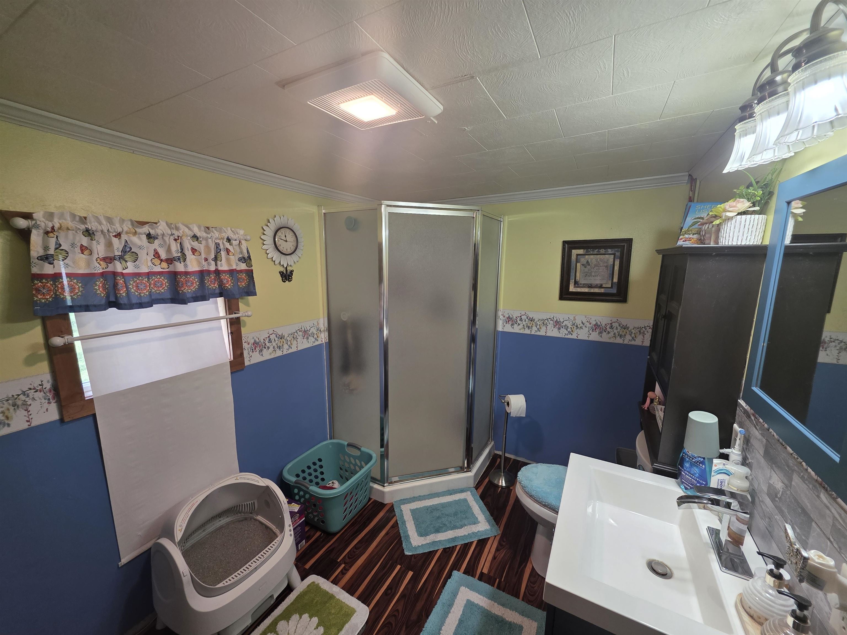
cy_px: 318
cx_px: 424
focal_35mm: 13
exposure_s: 1/120
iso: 125
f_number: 1.9
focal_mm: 2.2
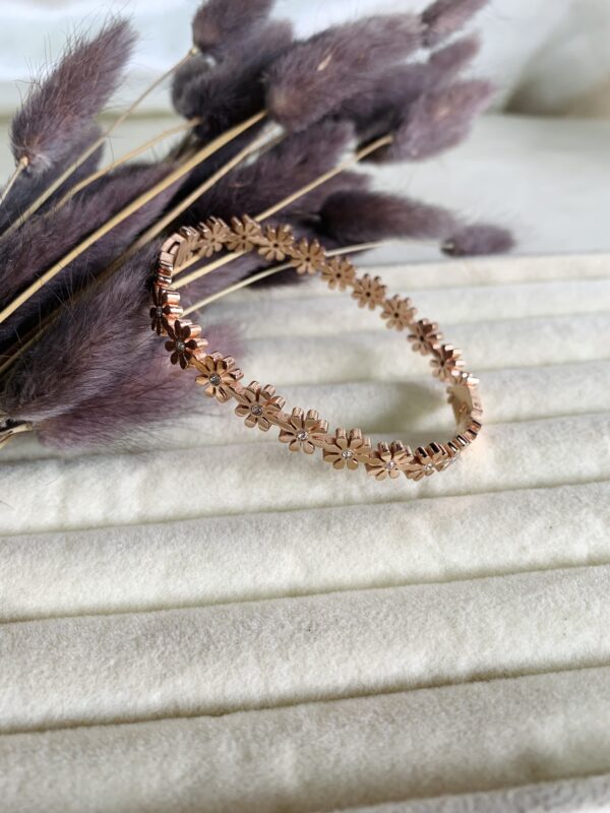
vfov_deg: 67.3
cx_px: 305
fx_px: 611
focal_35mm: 26
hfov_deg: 53.1
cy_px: 406
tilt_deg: -42.3
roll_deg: -0.4
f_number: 1.8
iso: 64
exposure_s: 1/100
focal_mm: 4.25
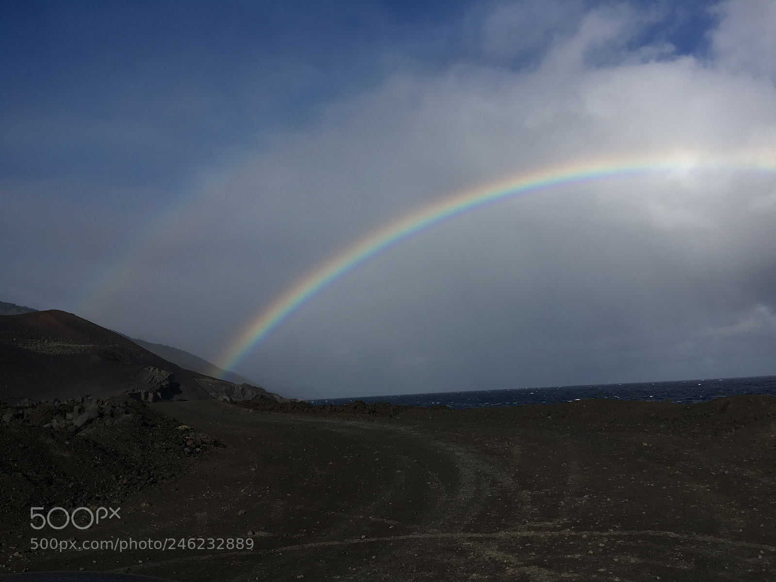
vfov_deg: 48.2
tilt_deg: +9.4
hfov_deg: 61.7
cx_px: 388
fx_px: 650
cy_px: 291
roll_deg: +1.2
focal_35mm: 29
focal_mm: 4.15
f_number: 2.2
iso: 25
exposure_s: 1/2331
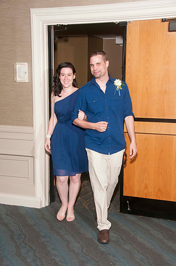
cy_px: 133
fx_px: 386
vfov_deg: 37.9
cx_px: 88
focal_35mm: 52
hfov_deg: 25.7
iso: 400
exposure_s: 1/60
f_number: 5.6
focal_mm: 35
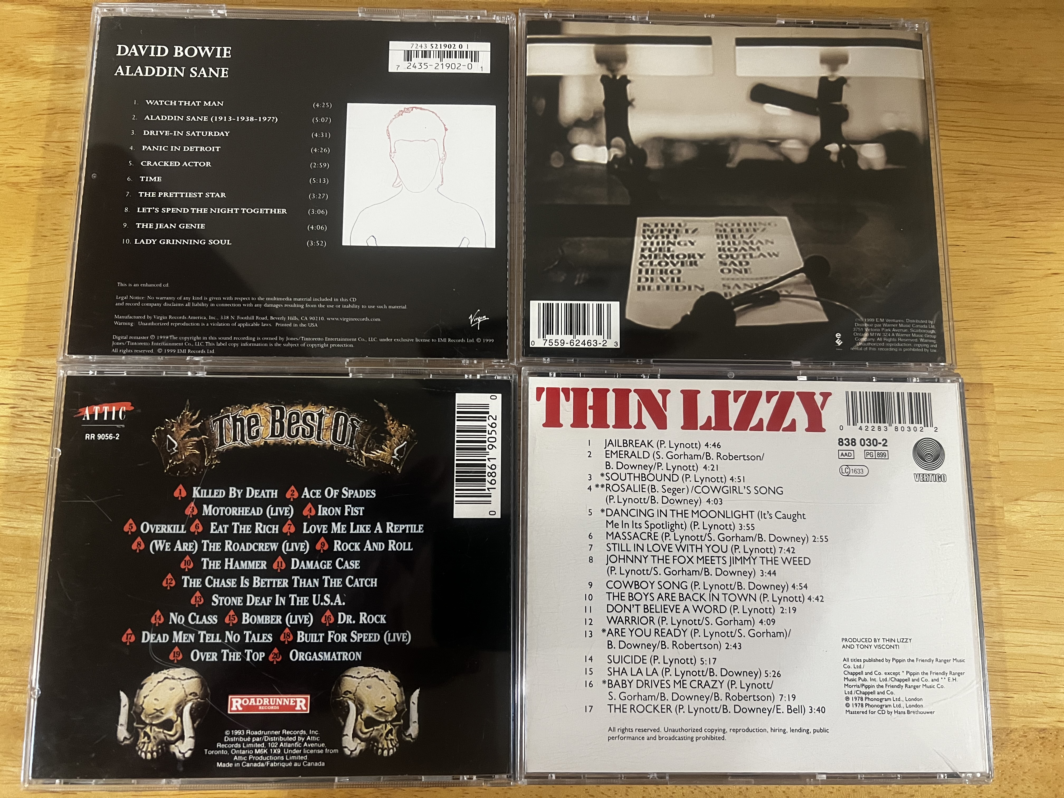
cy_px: 399
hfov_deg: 67.3
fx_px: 799
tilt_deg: -80.7
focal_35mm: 26
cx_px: 532
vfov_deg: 53.1
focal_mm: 5.7
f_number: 1.5
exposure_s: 1/60
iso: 500
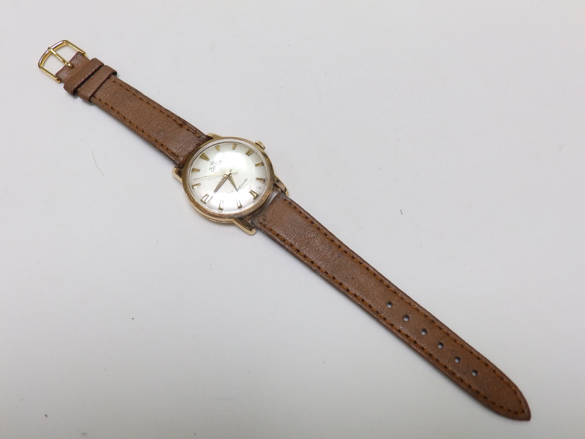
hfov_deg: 56.8
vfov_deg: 44.2
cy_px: 220
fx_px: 541
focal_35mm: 32
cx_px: 292
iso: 160
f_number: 3.7
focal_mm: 5.7
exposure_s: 1/30
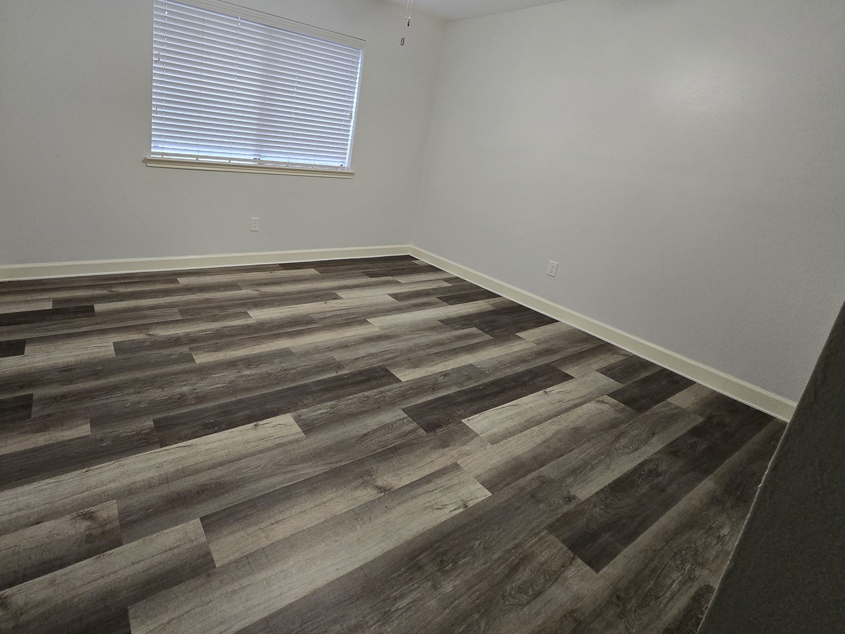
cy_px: 248
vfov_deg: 77.1
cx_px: 332
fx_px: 391
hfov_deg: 93.1
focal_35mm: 16
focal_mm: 2.2
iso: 320
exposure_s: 1/60
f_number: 2.2
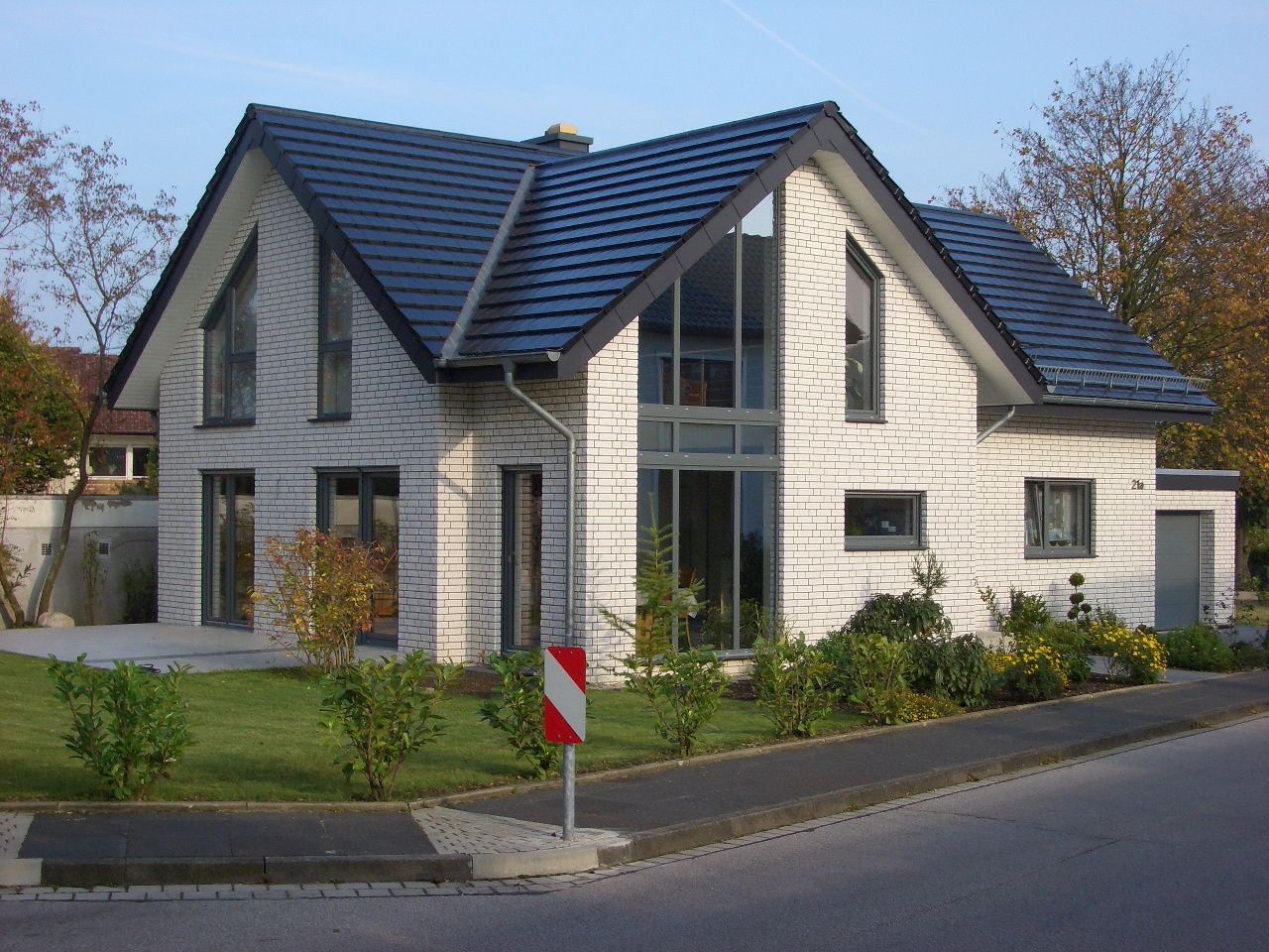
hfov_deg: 38.9
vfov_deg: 29.7
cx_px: 634
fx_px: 1796
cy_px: 476
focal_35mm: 49
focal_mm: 8.2
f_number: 5
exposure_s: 1/200
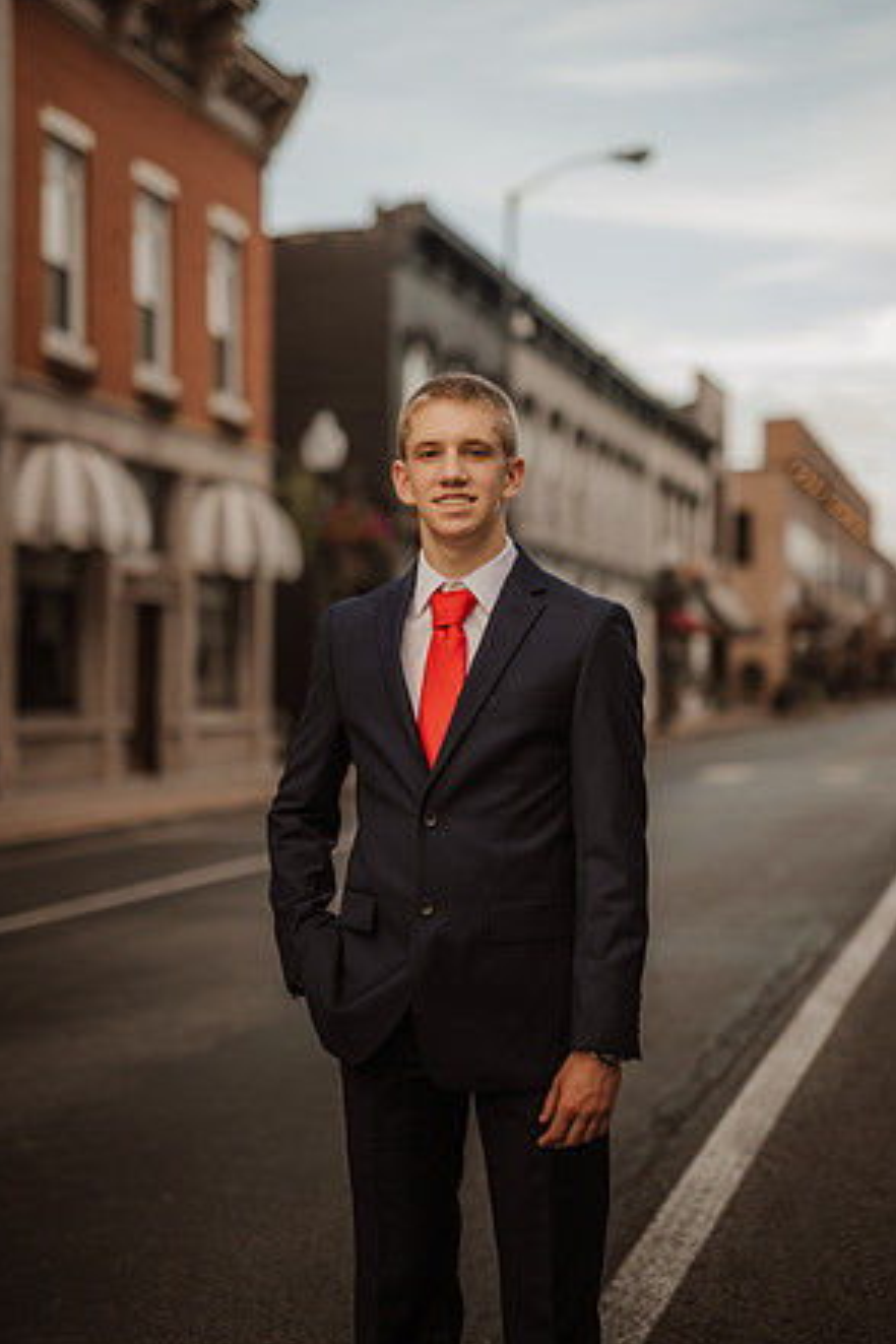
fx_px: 1904
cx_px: 445
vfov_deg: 38.9
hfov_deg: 26.5
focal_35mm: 51
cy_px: 670
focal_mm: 50
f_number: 1.4
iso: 100
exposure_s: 1/320
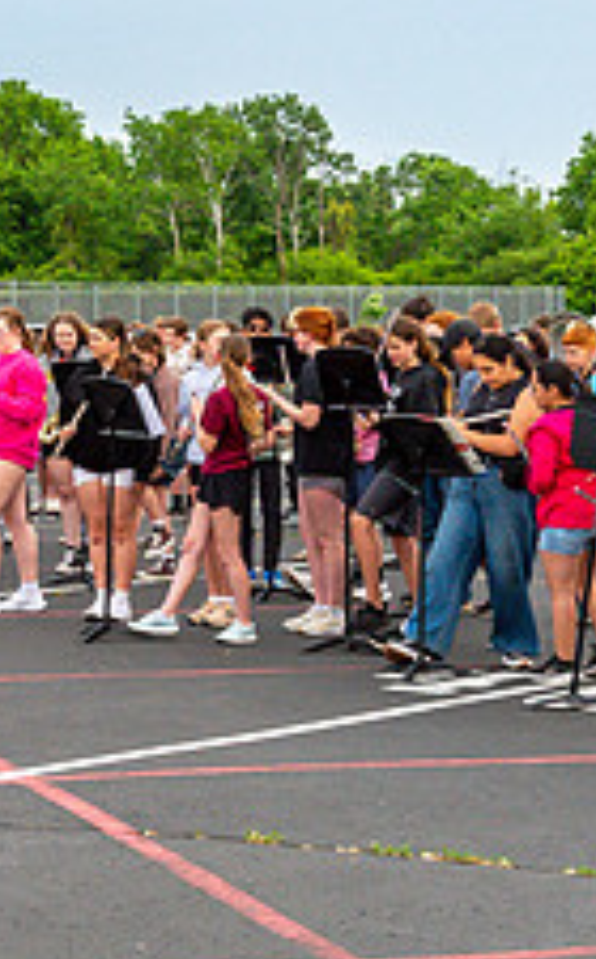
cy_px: 367
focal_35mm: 100
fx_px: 2607
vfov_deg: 20.8
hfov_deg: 12.8
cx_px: -34
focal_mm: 38
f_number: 8
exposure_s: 1/1250
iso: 1250
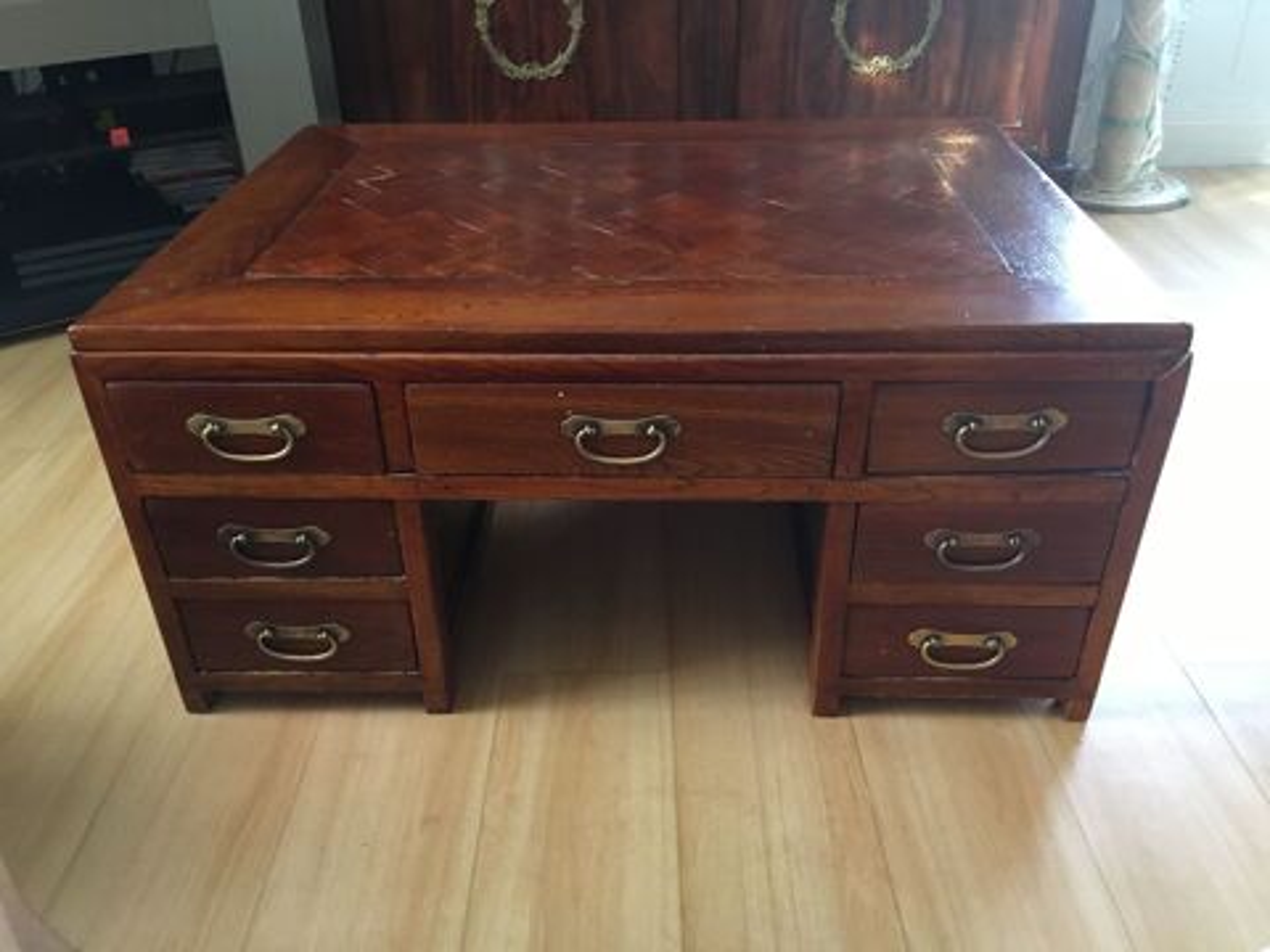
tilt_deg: -31.7
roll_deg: +1.5
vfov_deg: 48.2
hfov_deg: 61.7
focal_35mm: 29
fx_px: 1064
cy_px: 476
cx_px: 635
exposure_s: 1/33
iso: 250
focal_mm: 4.15
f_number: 2.2
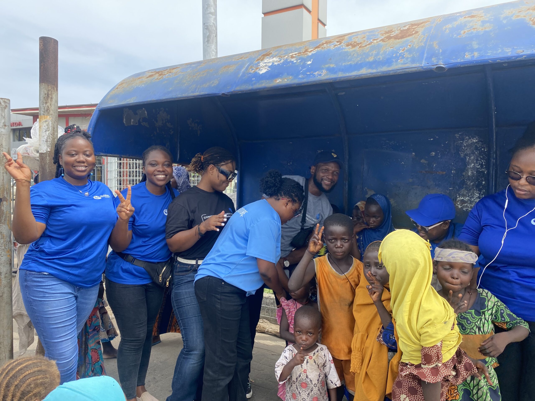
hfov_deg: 67.3
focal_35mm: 26
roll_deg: -1.3
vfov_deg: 53.1
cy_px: 200
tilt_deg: -2.0
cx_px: 268
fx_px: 402
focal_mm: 4.25
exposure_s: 1/613
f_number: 1.8
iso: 32
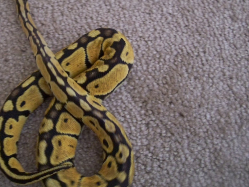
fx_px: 396
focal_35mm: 55
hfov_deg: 34.4
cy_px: 53
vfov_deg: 26.3
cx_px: 71
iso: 400
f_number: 2.8
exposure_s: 1/20
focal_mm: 7.8
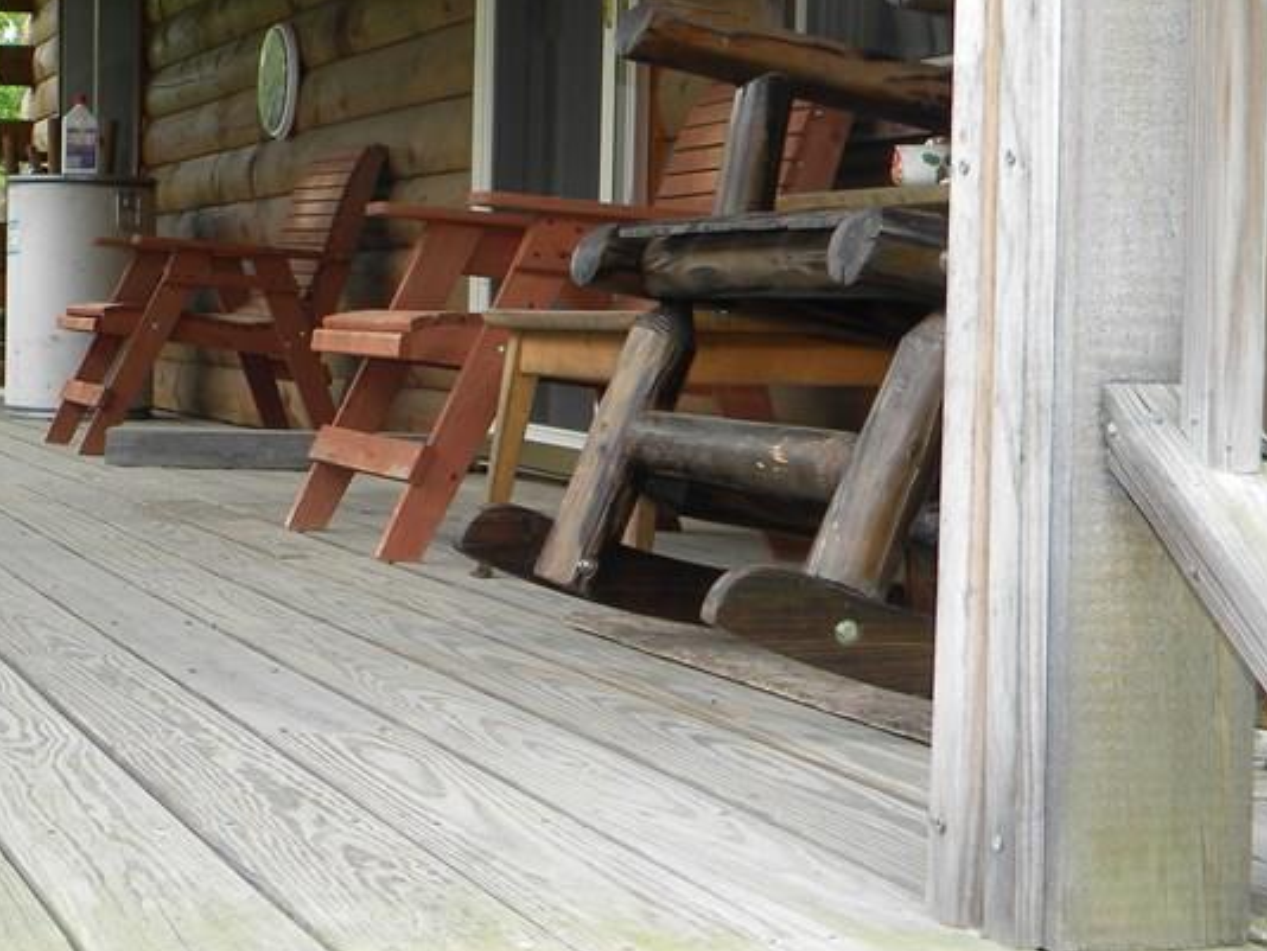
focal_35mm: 69
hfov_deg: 27.8
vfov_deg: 21.3
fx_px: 2527
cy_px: 389
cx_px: 332
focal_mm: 6.4
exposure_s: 1/89.6
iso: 80
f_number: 3.7
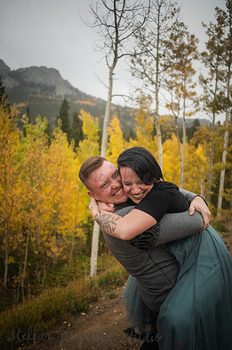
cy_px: 175
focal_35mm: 28
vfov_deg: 65.5
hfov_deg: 46.3
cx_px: 116
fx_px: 271
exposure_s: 1/125
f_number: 2.8
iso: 320
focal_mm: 28
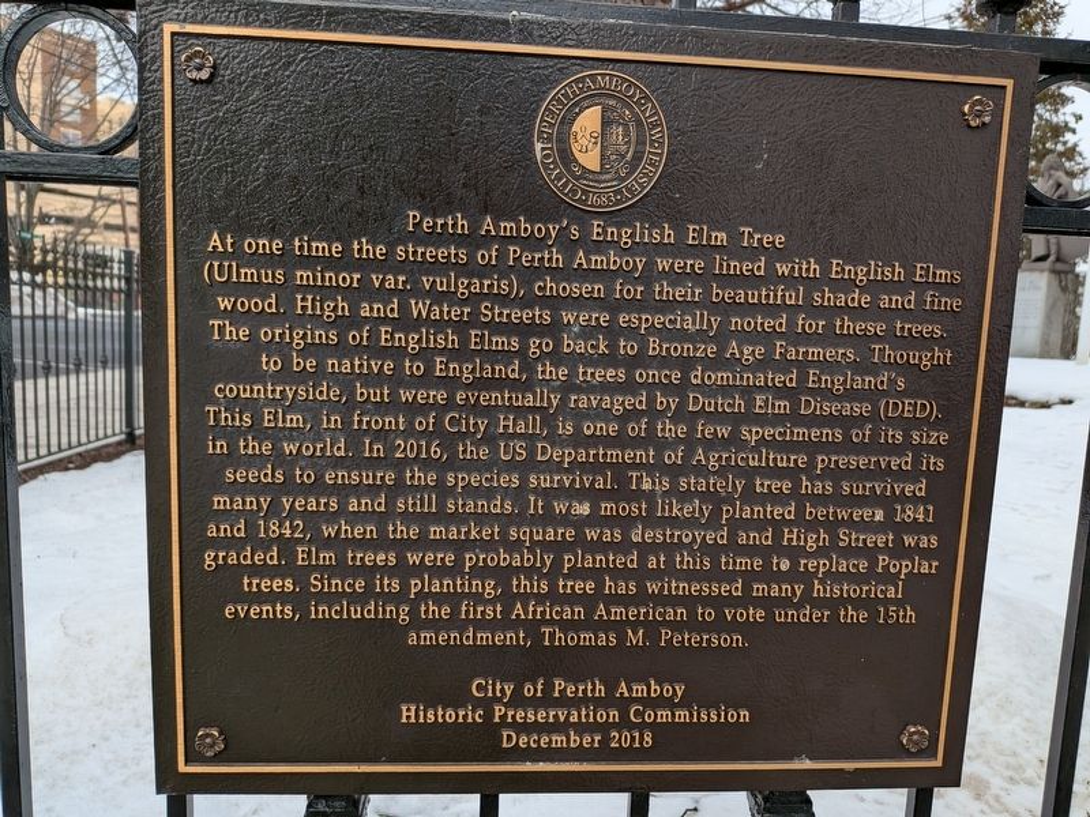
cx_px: 545
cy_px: 408
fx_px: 756
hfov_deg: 71.6
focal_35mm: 24
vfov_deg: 56.8
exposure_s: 1/763
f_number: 1.7
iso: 27
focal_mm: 4.53
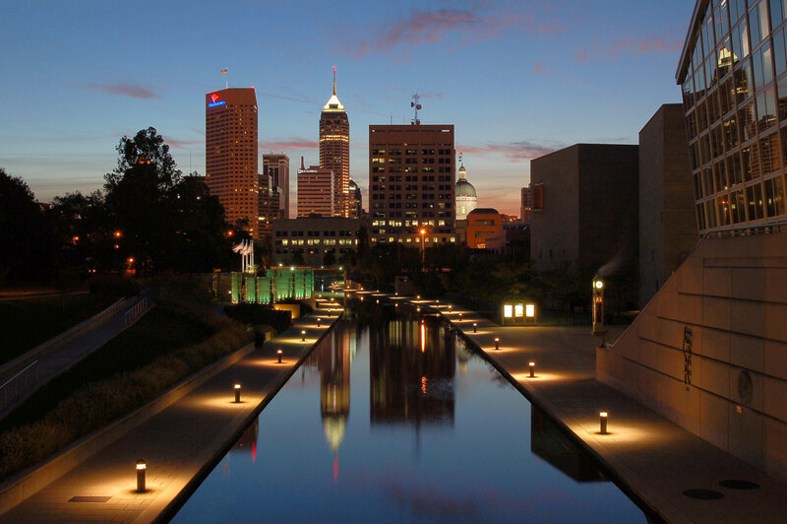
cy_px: 262
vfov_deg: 34.2
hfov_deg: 49.6
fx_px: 852
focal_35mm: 39
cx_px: 394
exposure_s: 4
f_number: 11
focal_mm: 26
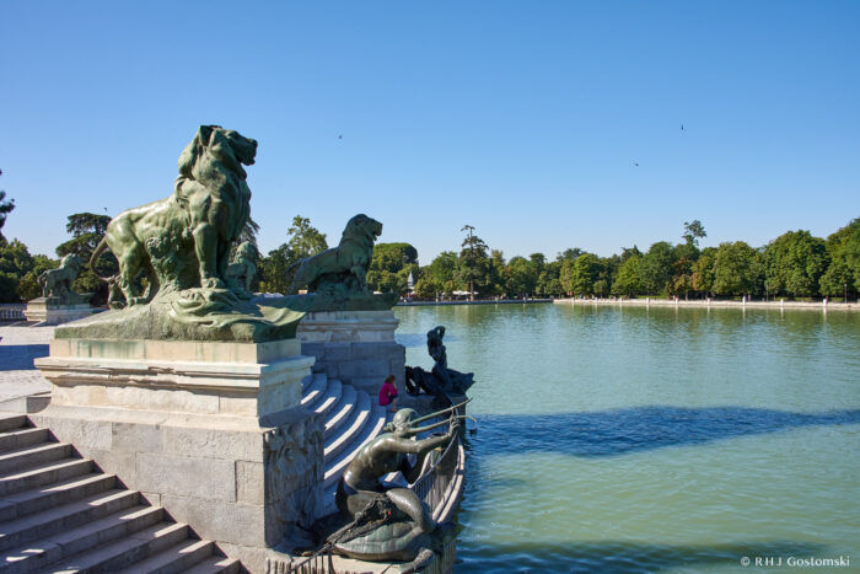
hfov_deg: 58.7
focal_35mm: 32
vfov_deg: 41.1
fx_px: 765
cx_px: 430
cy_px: 287
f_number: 13
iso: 640
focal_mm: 32
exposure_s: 1/500
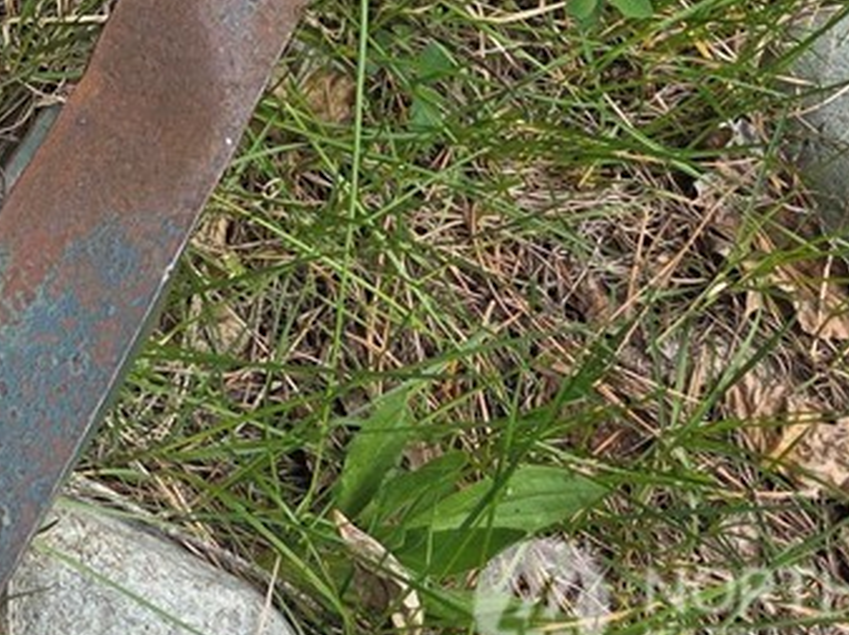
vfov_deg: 11.6
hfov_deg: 14.7
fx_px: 2671
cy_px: -798
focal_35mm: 109
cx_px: -884
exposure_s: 1/180
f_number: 1.7
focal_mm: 6.3
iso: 32
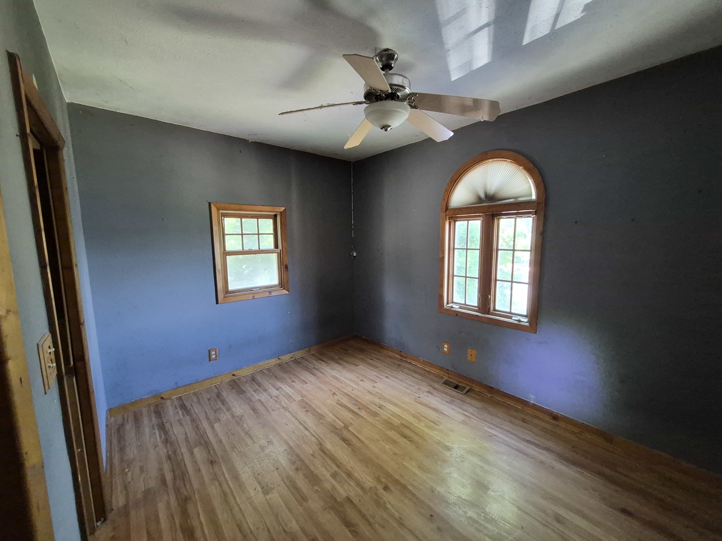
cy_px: 270
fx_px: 271
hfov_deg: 106.2
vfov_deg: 89.9
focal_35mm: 13
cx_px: 361
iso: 1000
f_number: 2.2
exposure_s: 1/61
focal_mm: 1.74
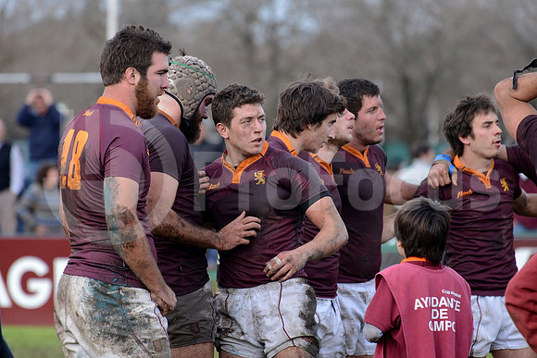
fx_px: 4476
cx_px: 268
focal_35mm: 300
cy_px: 179
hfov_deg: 6.9
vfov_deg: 4.6
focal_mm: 300
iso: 1250
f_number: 5.6
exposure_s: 1/500
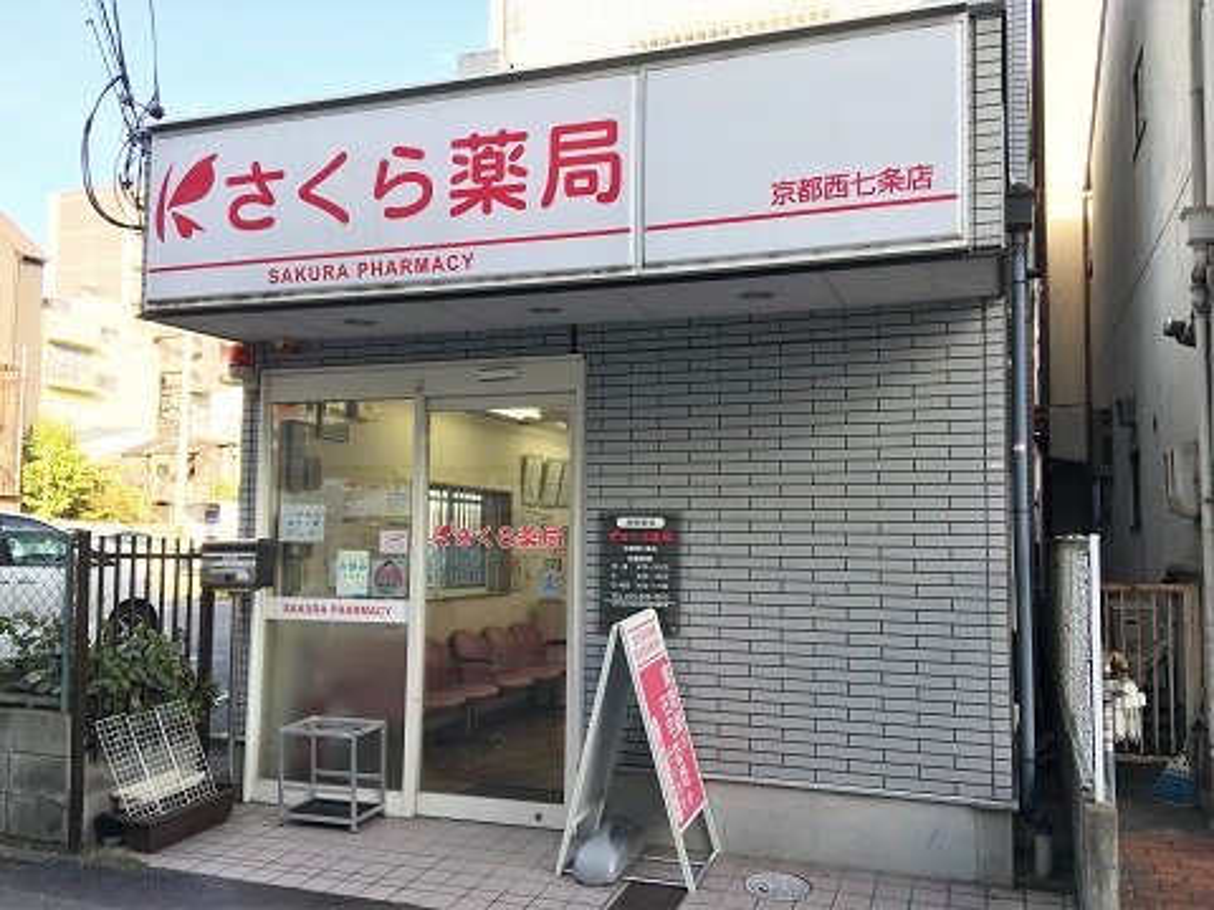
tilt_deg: +5.1
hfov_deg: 61.7
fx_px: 1017
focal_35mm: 29
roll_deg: -0.6
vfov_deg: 48.2
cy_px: 455
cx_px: 607
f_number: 2.2
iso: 25
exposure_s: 1/160
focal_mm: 4.15
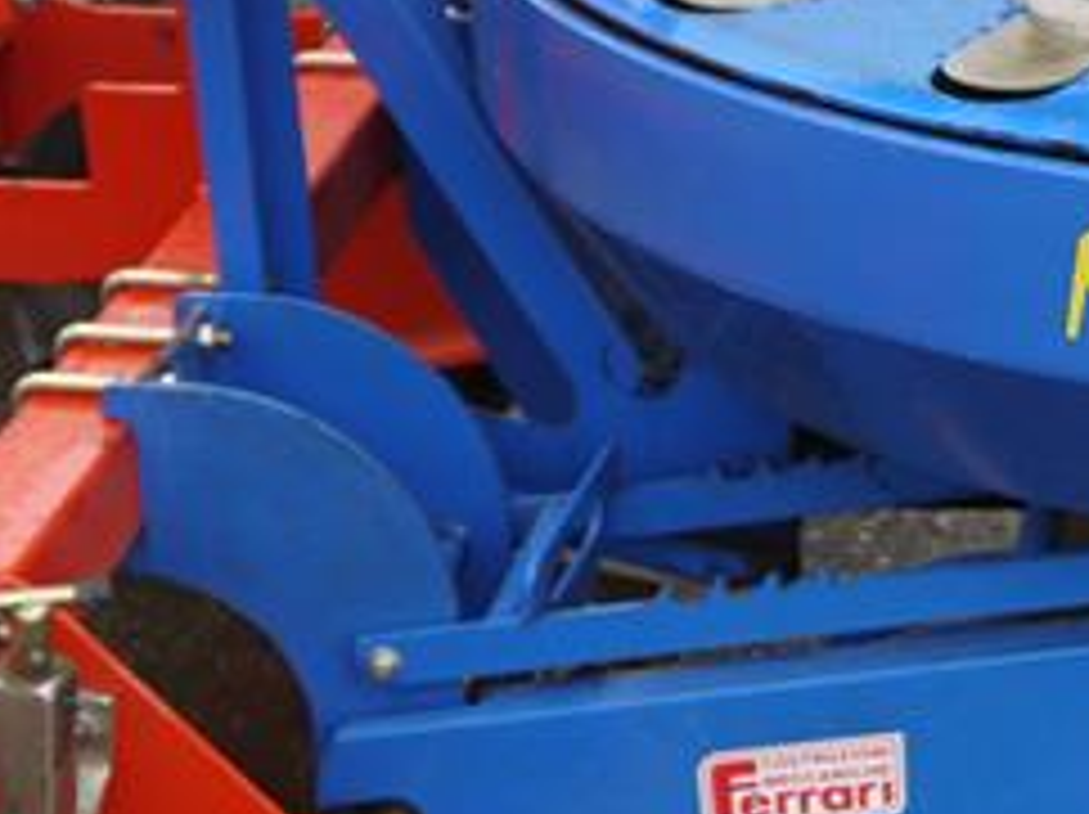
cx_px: 1292
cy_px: 274
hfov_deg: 17.7
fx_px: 3331
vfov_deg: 13.9
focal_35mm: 106
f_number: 4.5
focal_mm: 20
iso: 100
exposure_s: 1/100
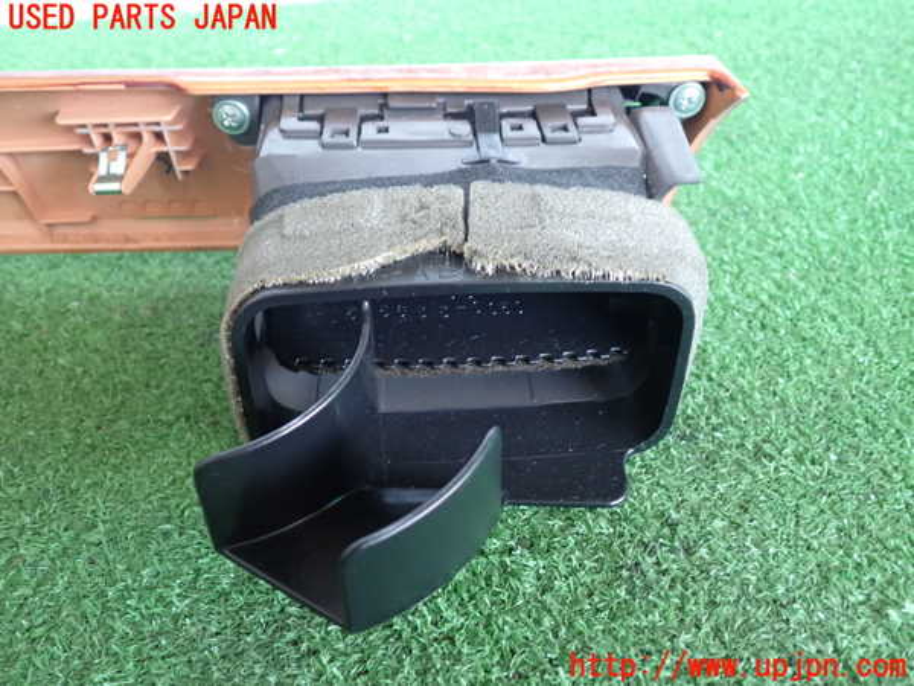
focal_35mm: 30
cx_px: 457
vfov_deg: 46.8
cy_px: 343
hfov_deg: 60.0
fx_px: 792
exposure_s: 1/30
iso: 250
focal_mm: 5.4
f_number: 2.3
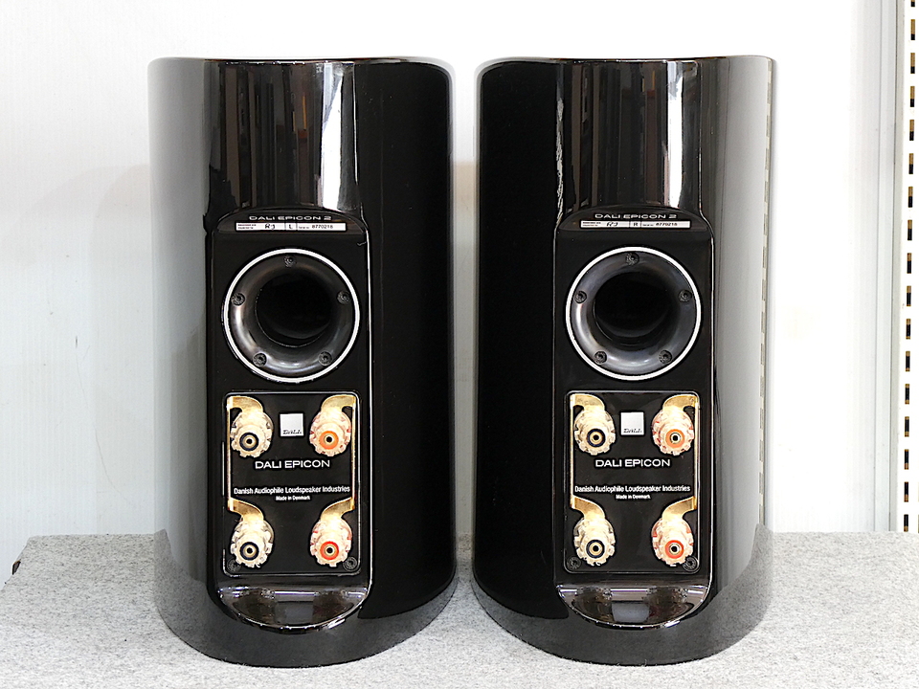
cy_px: 344
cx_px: 460
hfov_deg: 15.9
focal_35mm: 124
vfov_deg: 12.0
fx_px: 3292
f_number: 5.2
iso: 200
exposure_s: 1/10
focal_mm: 22.3
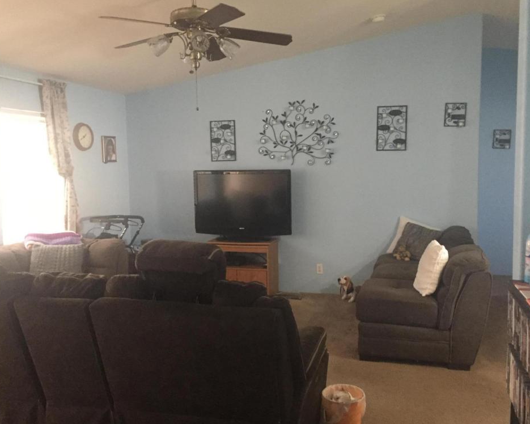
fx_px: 486
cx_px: 282
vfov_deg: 47.1
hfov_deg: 57.1
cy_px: 208
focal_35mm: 31
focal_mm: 4.15
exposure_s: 1/15
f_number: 2.2
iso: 400
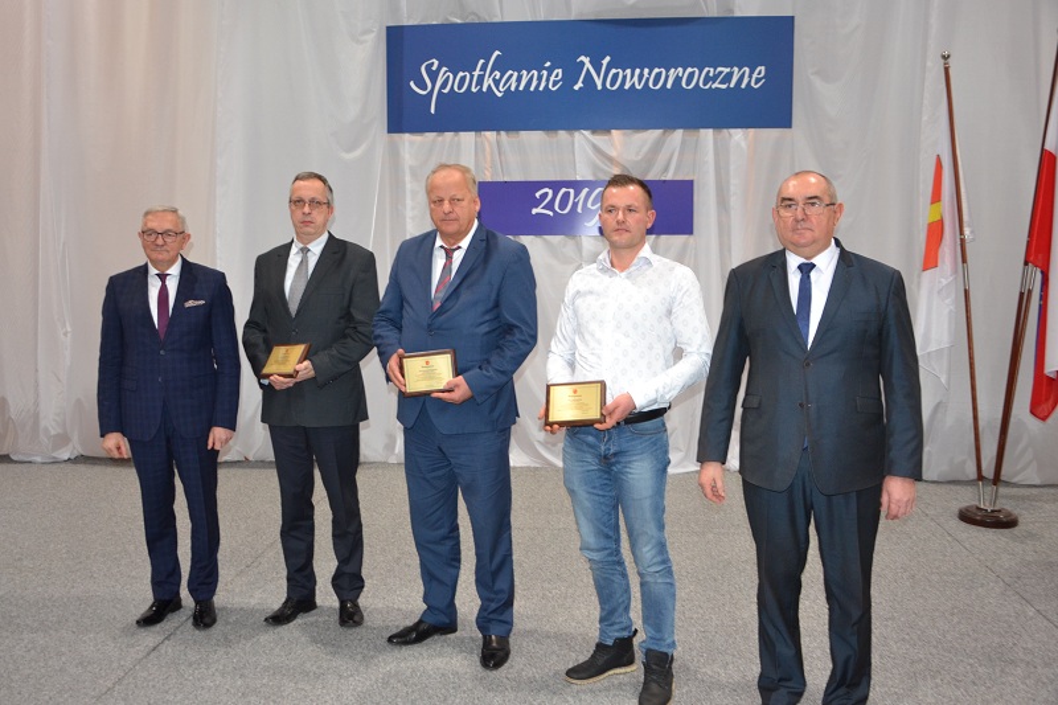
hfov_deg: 57.2
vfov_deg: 40.0
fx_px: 970
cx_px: 529
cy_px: 352
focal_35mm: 33
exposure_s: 1/60
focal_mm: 22
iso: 900
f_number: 3.8
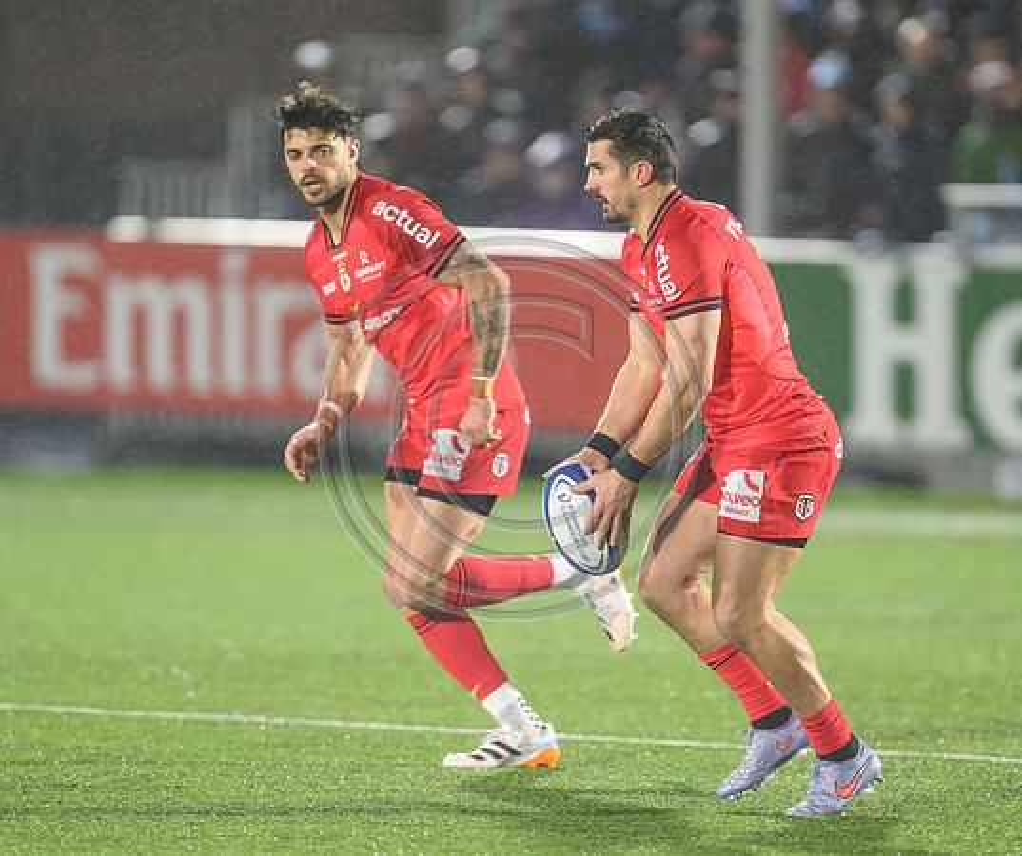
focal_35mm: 585
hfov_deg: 3.2
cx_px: 679
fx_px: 18016
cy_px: 514
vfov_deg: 2.7
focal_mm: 400
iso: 5000
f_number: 3.2
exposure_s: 1/1600
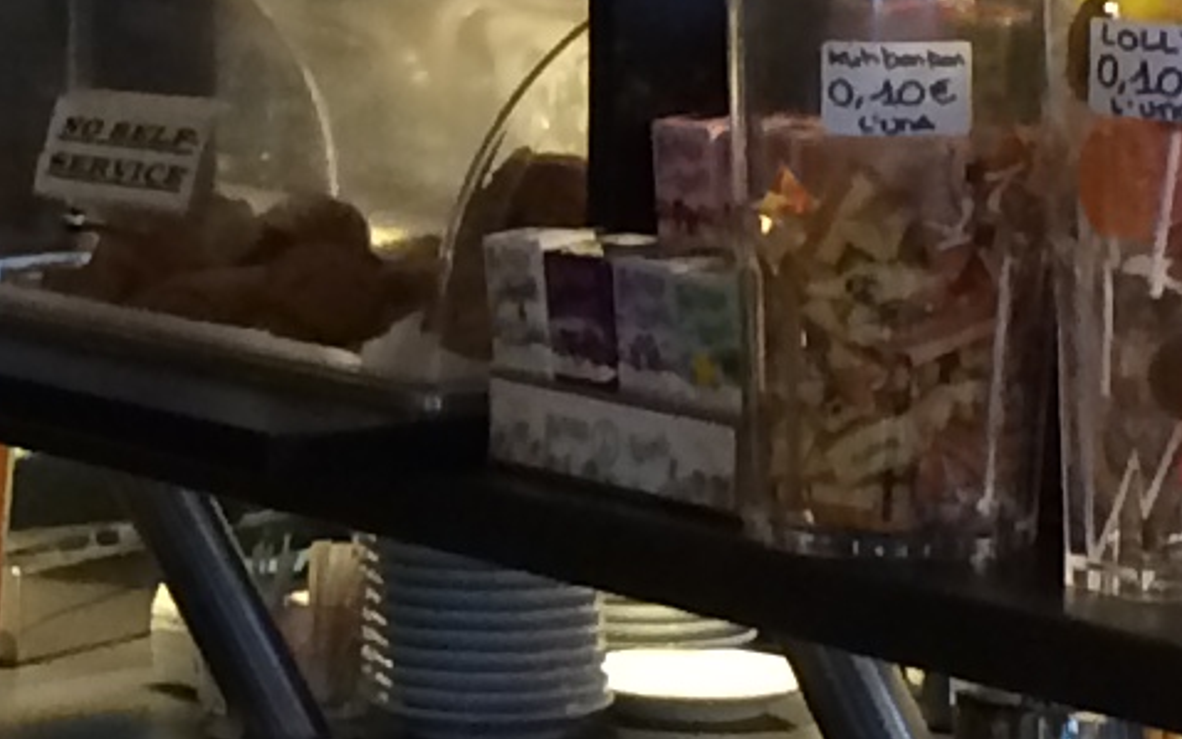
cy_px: 344
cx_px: 91
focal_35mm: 217
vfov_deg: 6.1
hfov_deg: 9.6
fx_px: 6992
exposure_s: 1/30
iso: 160
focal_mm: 4.12
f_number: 2.2
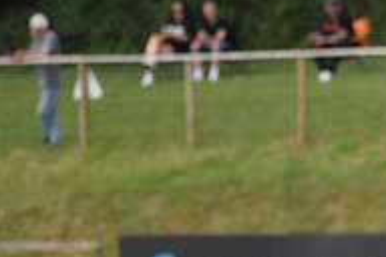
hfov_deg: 1.7
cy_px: 356
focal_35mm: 1206
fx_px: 12930
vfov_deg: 1.1
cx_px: 480
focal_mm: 400
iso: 1600
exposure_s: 1/1000
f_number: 5.6
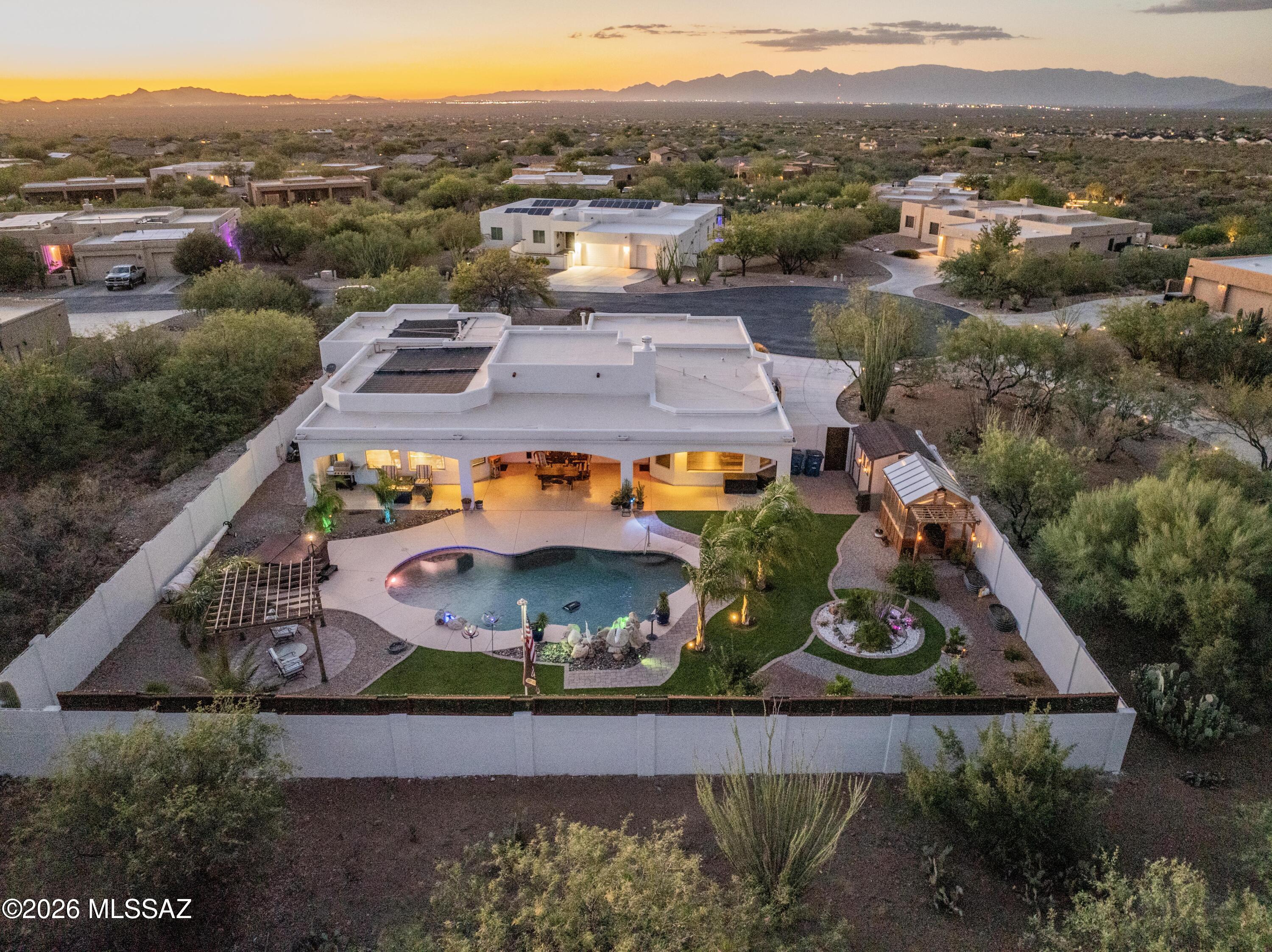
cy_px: 476
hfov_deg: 71.6
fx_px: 881
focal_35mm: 24
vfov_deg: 56.8
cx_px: 636
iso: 1600
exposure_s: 1/15
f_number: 2.8
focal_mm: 12.29
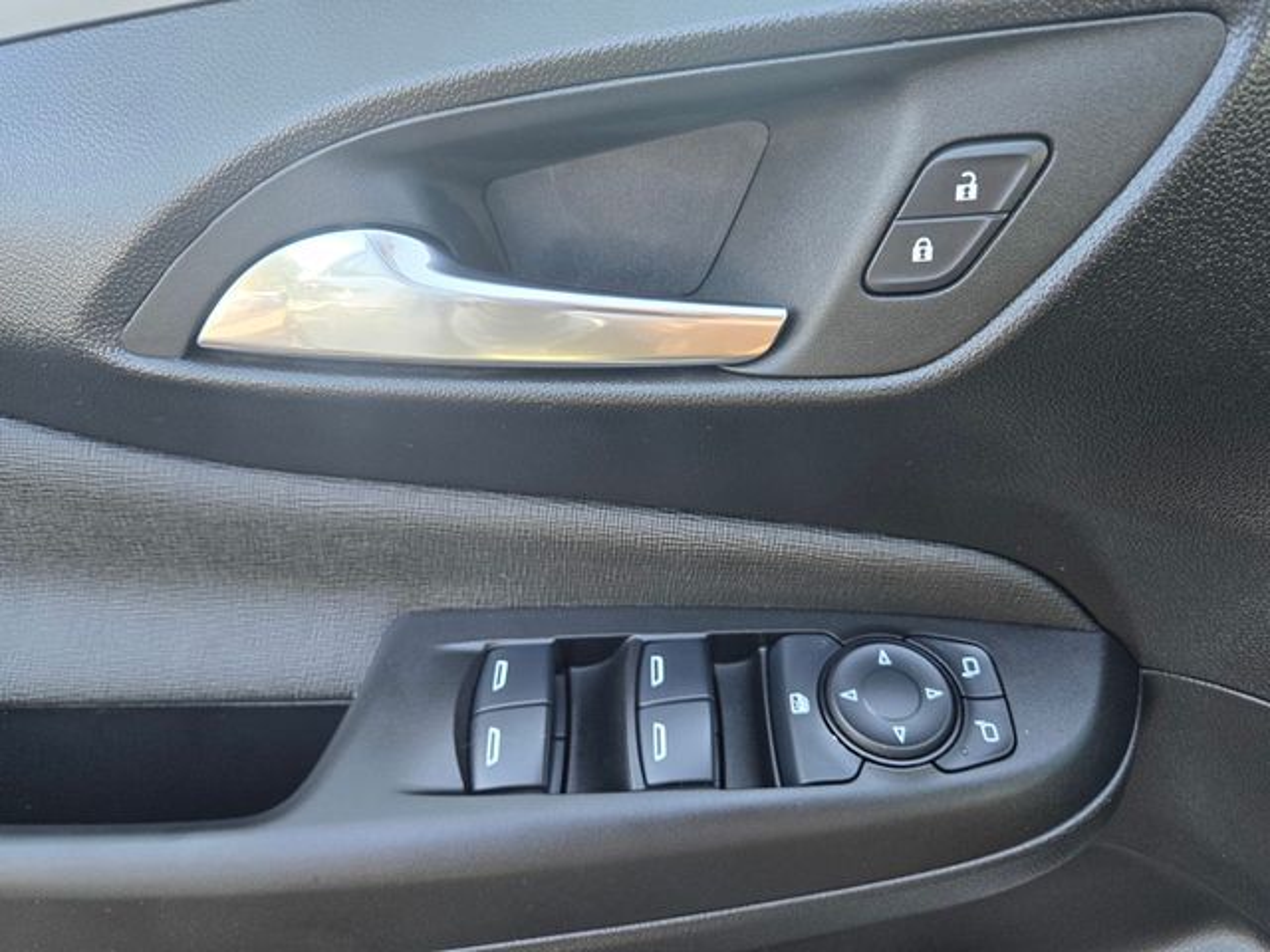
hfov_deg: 73.9
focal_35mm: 23
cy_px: 476
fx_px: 844
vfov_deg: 58.9
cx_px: 635
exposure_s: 1/180
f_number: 1.8
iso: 200
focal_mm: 5.4
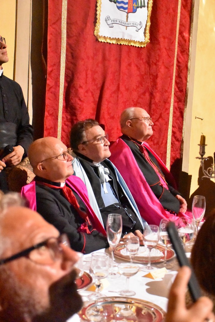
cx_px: 108
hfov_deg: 22.6
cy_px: 161
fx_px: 537
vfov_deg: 33.4
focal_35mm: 60
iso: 25600
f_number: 4.5
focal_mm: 40
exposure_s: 1/20
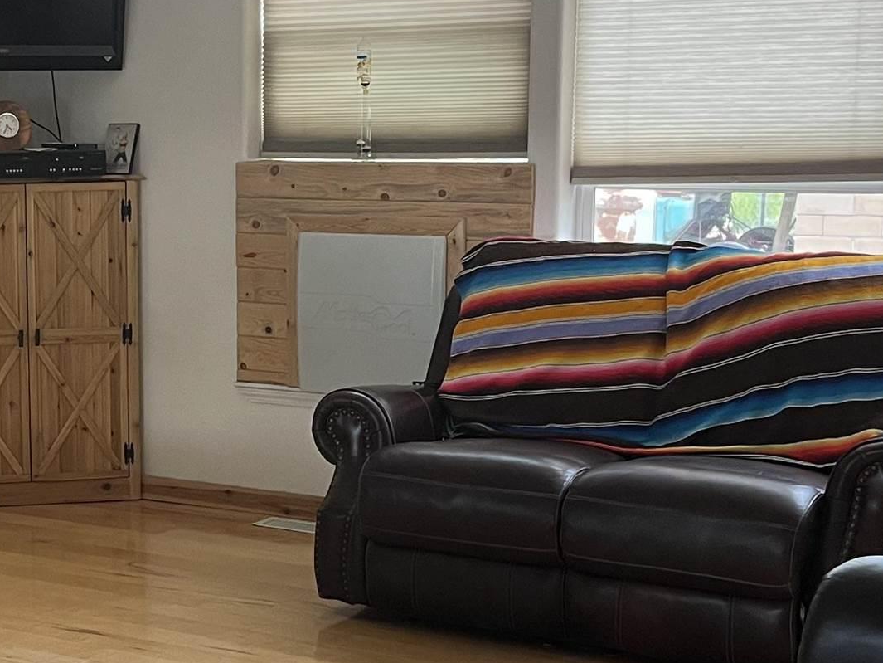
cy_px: 416
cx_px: 138
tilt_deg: -9.7
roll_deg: +0.4
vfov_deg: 19.6
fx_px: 1913
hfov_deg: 25.4
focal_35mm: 75
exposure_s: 1/60
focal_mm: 5.1
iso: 125
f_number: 1.6
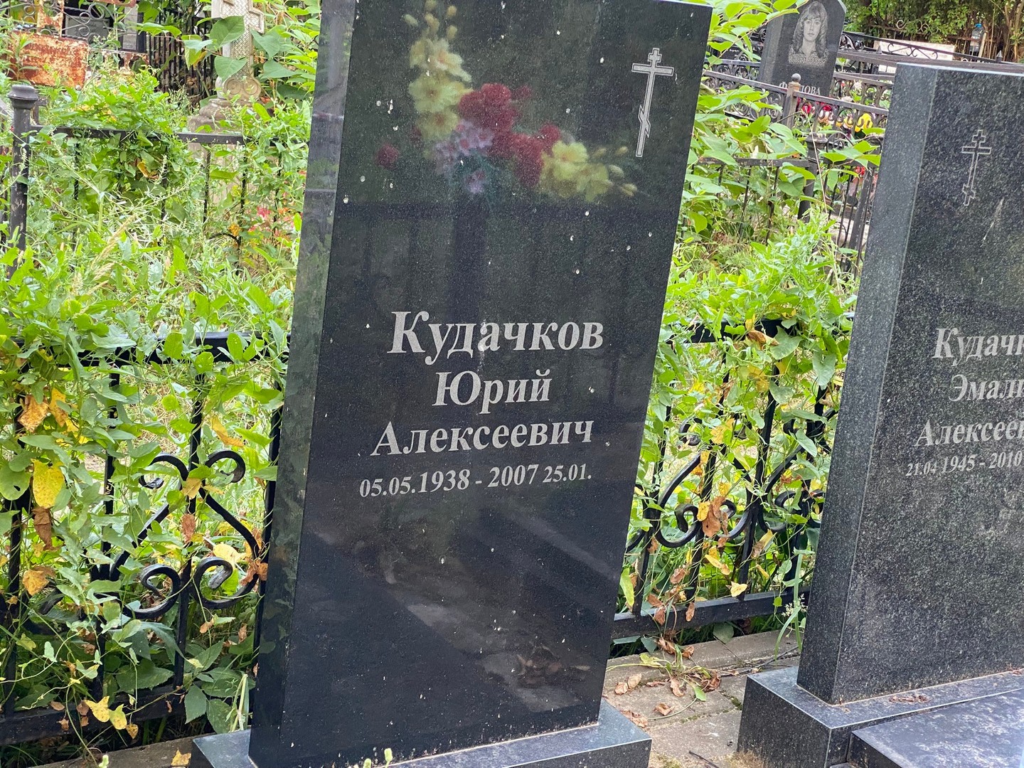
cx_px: 512
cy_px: 384
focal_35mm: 52
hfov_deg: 36.8
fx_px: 1538
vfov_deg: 28.0
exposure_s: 1/90
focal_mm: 6
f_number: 2
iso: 160
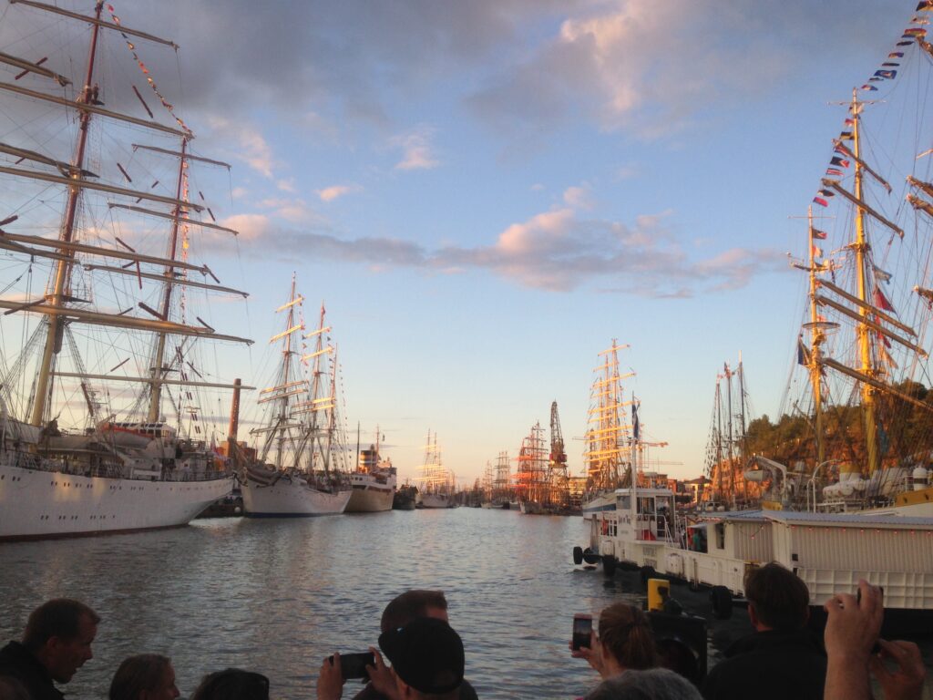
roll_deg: -0.8
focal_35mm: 33
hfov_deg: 55.4
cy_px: 350
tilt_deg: +11.1
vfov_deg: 42.9
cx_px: 466
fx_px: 889
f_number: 2.4
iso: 50
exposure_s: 1/256
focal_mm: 4.12
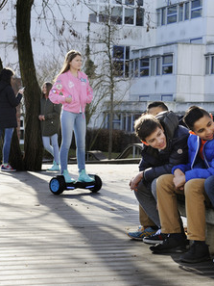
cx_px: 110
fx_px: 840
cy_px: 143
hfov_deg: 14.5
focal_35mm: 102
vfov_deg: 19.3
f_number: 5.6
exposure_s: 1/320
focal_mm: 70
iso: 320
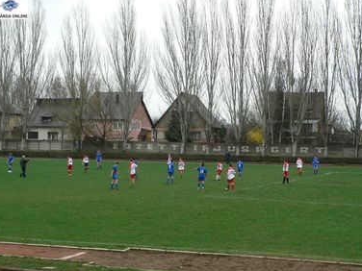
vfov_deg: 22.3
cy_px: 140
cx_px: 182
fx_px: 690
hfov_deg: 29.4
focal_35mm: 66
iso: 64
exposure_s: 1/125
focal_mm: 10.7
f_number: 3.2
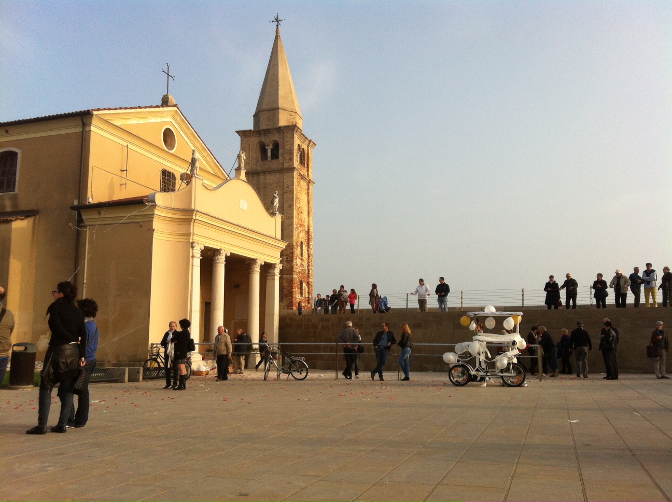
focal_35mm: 35
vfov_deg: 40.6
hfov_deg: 52.7
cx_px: 336
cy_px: 251
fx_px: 678
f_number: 2.8
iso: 80
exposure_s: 1/1207
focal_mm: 3.85
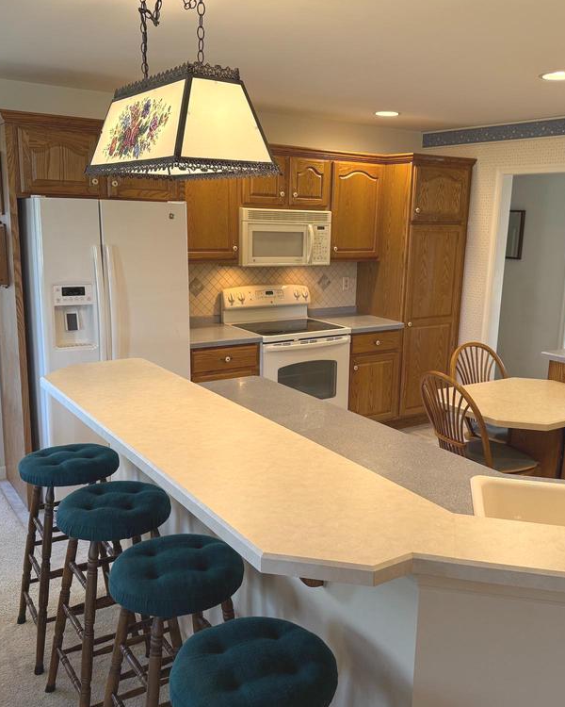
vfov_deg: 55.7
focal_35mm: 32
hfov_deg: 45.7
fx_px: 669
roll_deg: -1.2
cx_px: 308
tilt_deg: -12.2
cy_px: 353
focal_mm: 6.76
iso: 200
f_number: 1.78
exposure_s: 1/120
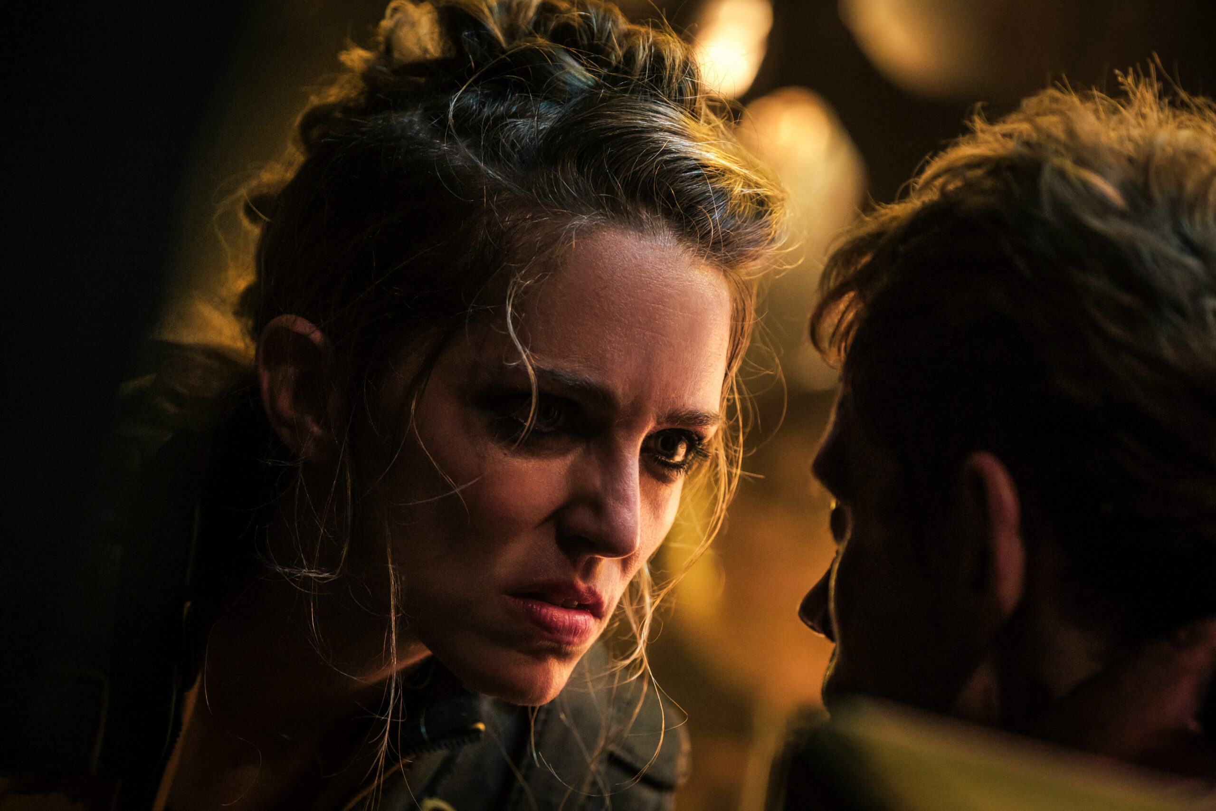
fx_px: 3918
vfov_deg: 11.8
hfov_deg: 17.6
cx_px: 608
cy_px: 406
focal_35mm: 116
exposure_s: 1/160
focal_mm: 77.3
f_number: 2.8
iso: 3200
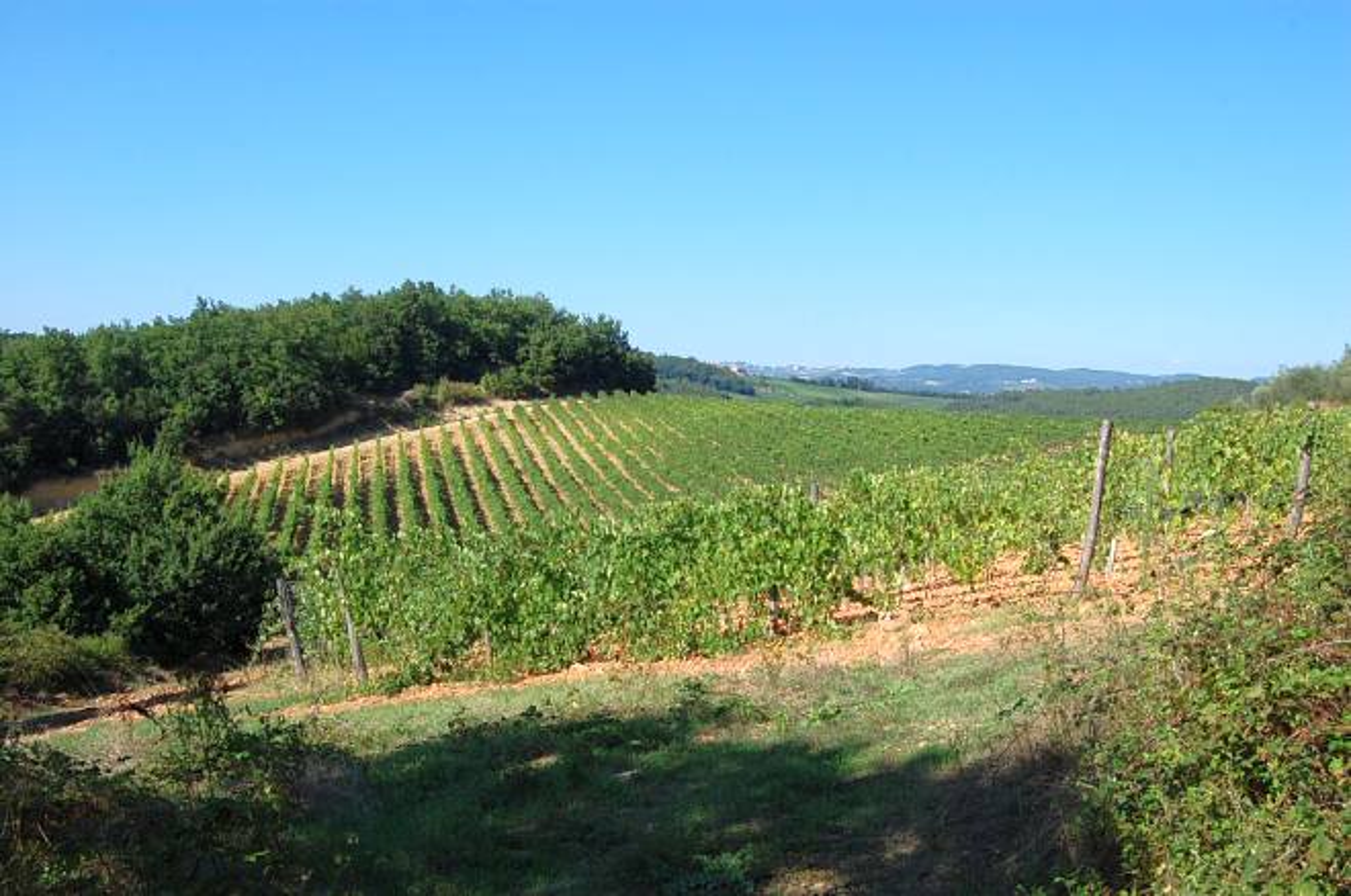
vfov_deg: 36.8
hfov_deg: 53.2
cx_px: 676
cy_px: 448
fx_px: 1349
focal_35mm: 36
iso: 200
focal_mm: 24
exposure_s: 1/250
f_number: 10
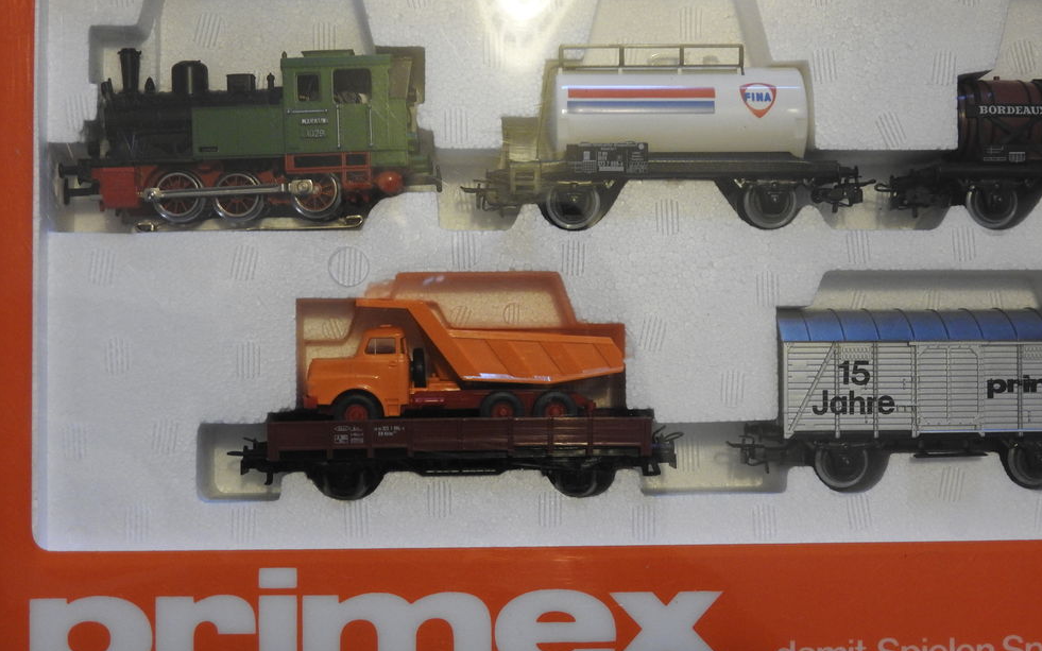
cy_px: 321
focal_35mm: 54
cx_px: 529
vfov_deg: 24.0
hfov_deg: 37.5
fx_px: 1533
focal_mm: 9
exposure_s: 1/10
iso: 400
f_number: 4
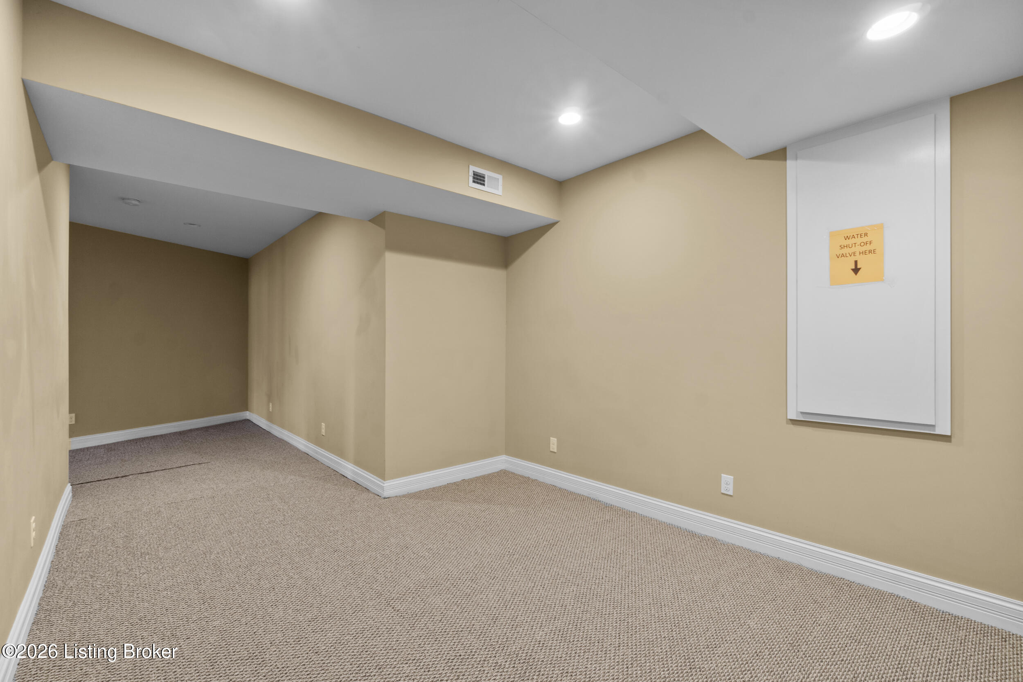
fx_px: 426
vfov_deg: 77.3
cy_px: 341
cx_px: 512
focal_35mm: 15
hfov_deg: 100.4
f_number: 11
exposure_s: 2
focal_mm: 10
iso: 400
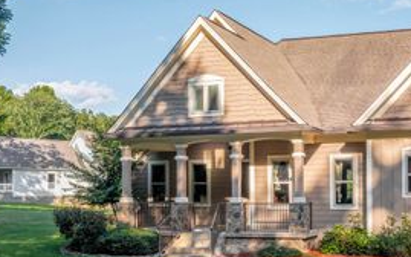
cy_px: 186
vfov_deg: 24.2
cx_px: 338
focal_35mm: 53
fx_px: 594
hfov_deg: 36.7
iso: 100
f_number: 5
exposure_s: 1/1000
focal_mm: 10.26
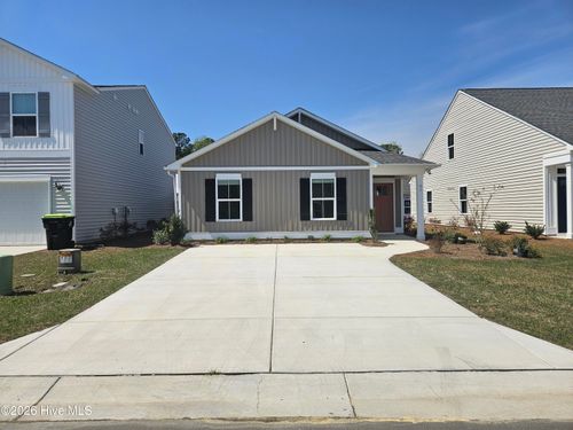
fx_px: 381
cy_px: 215
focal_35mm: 23
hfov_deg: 73.9
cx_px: 286
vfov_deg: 58.9
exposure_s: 1/4244
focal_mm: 5.4
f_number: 1.8
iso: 25
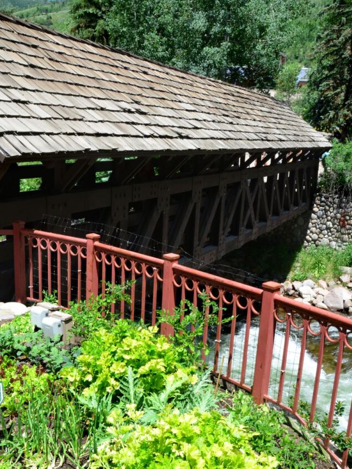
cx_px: 177
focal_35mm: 33
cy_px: 268
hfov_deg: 43.0
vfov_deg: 55.1
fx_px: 447
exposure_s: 1/60
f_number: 16
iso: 200
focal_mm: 20
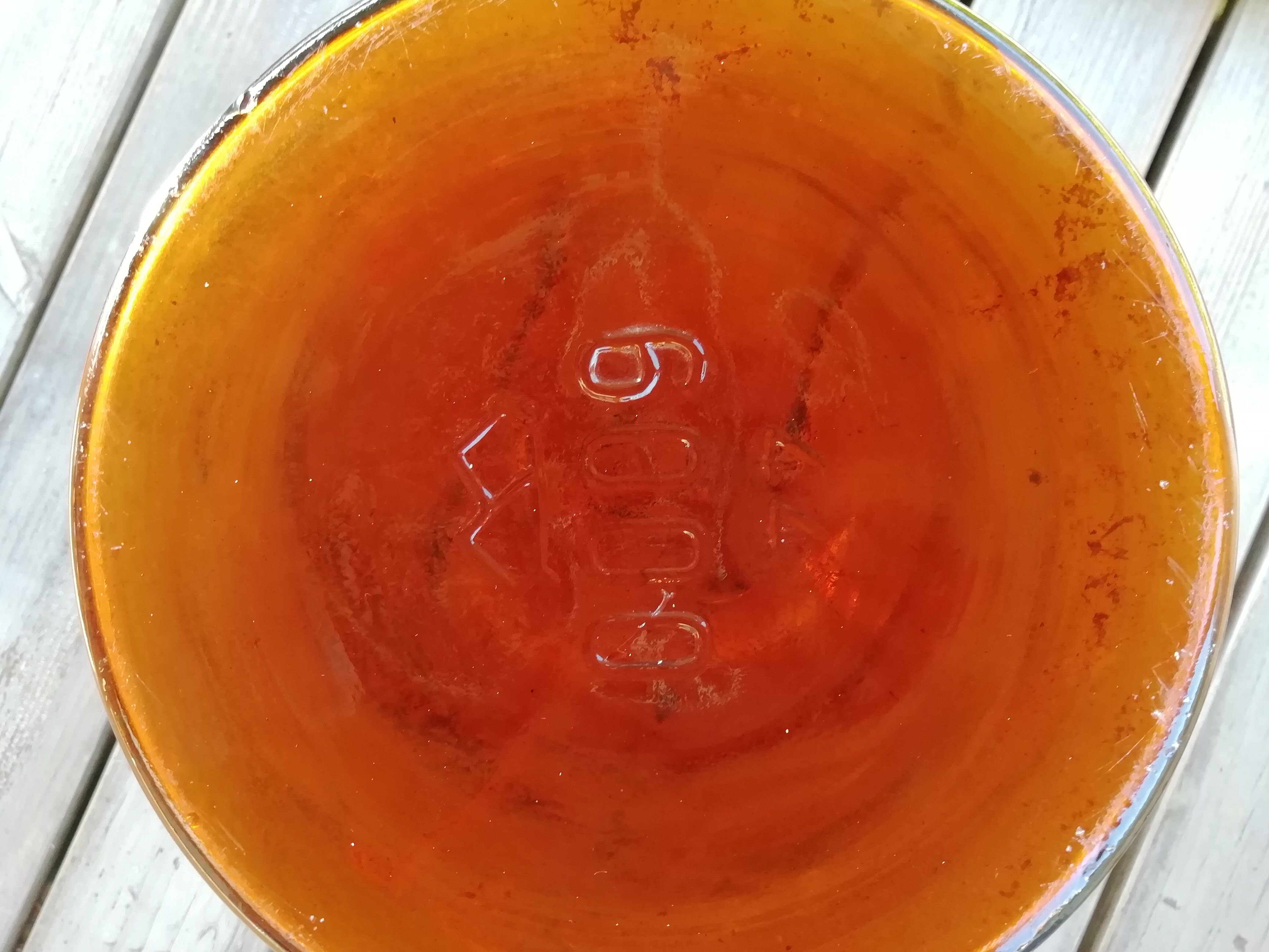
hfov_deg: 67.3
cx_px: 634
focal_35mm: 26
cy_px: 476
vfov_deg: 53.1
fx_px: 953
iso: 125
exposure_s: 1/33.3
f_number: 2.2
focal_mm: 3.21
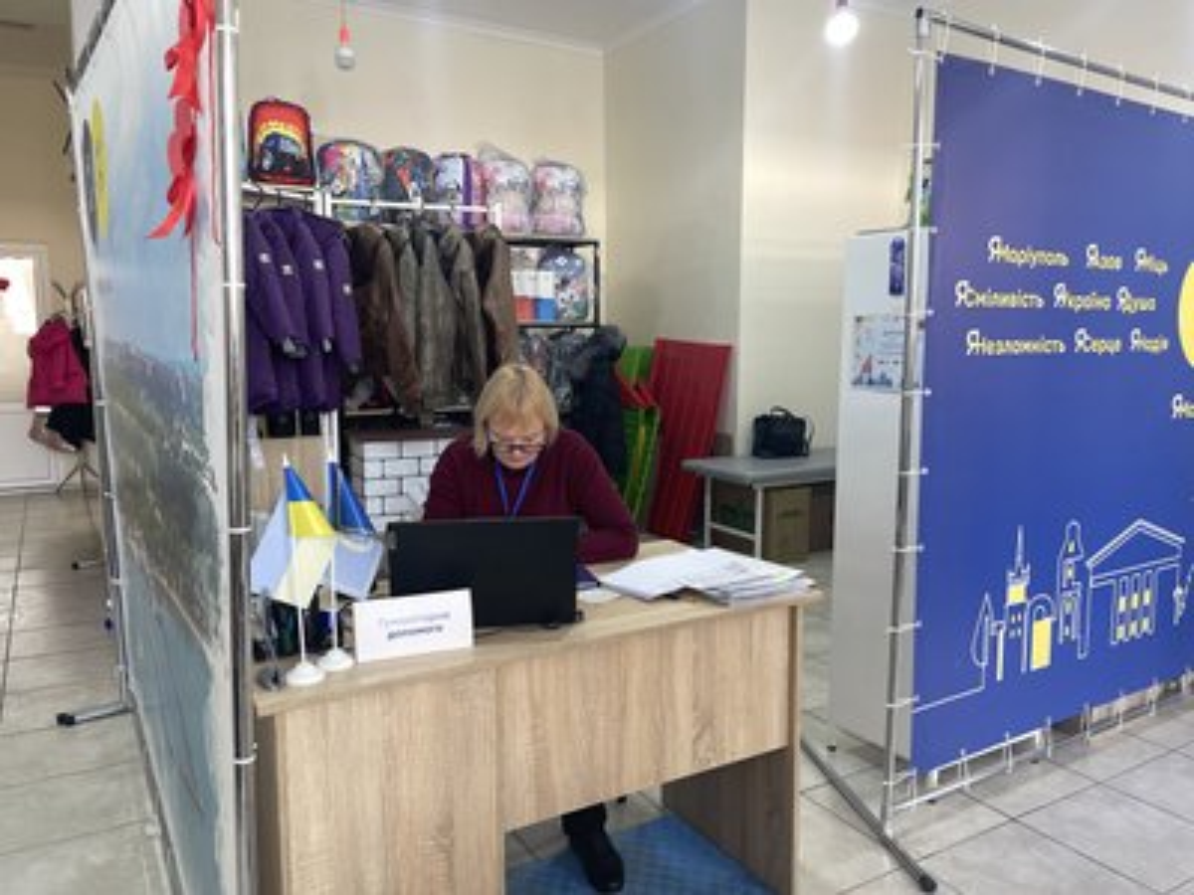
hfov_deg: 67.3
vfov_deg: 53.1
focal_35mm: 26
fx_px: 897
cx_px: 597
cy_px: 448
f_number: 1.6
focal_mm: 4.2
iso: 125
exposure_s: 1/100
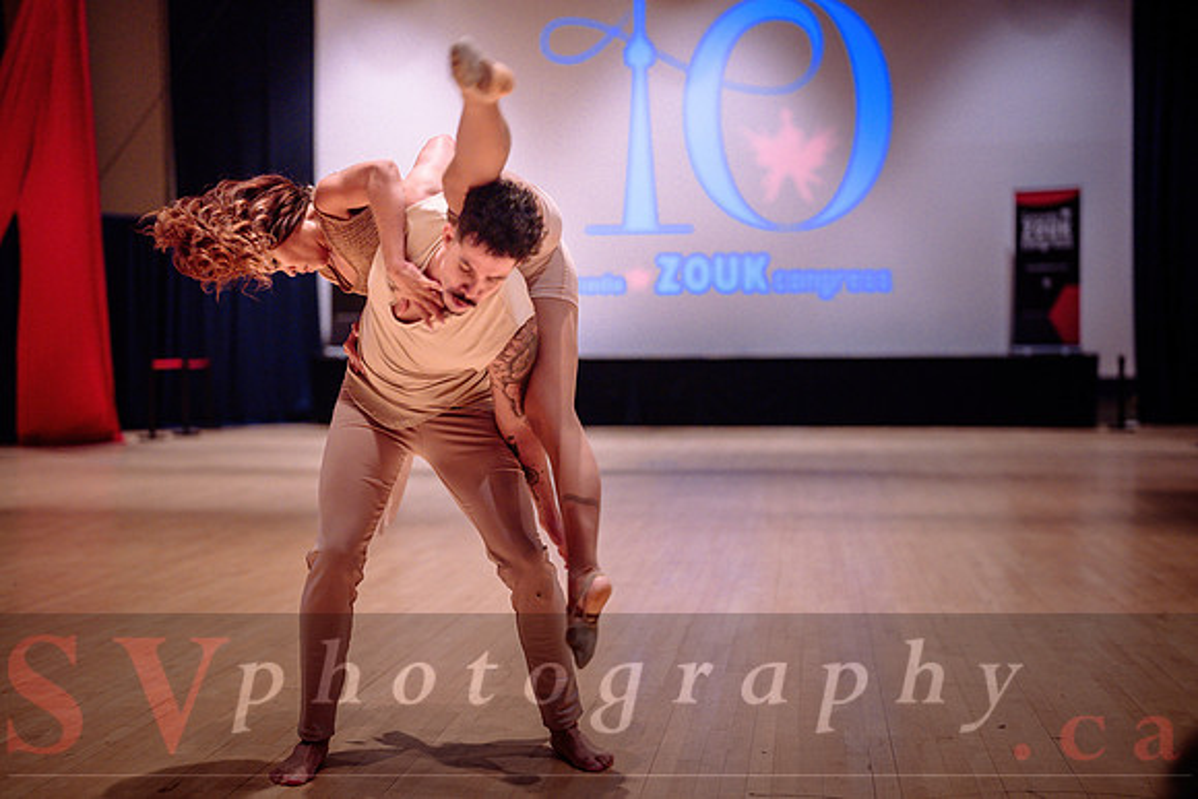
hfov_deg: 38.4
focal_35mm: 52
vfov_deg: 26.2
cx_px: 599
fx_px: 1720
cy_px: 400
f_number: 1.4
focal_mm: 50
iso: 1600
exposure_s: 1/320
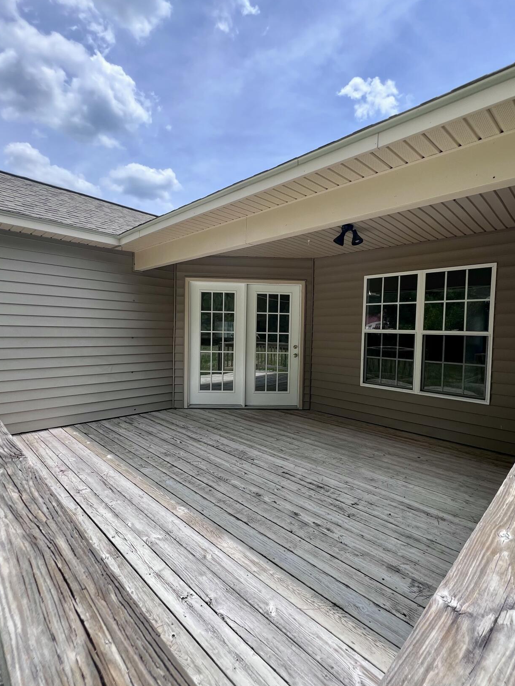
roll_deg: -1.8
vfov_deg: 94.5
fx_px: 317
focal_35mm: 16
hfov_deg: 78.0
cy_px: 343
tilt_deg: -1.8
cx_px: 279
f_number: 1.8
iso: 32
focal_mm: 1.57
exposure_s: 1/481
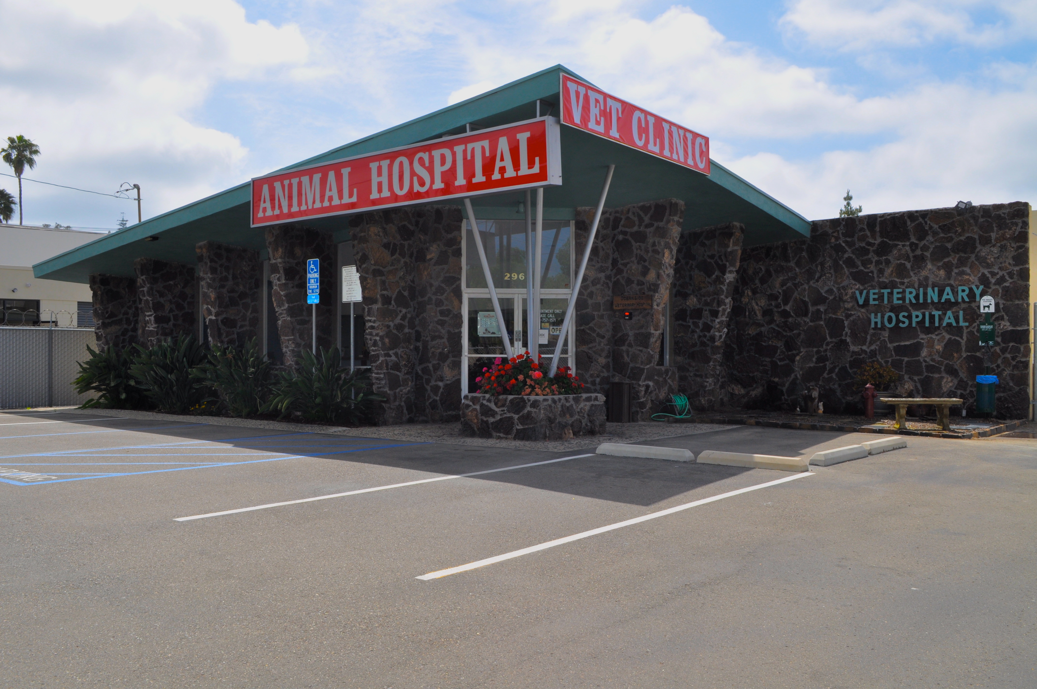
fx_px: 949
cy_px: 344
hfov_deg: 57.3
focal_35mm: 33
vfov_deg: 39.9
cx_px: 518
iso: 200
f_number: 14
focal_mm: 22
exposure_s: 1/200
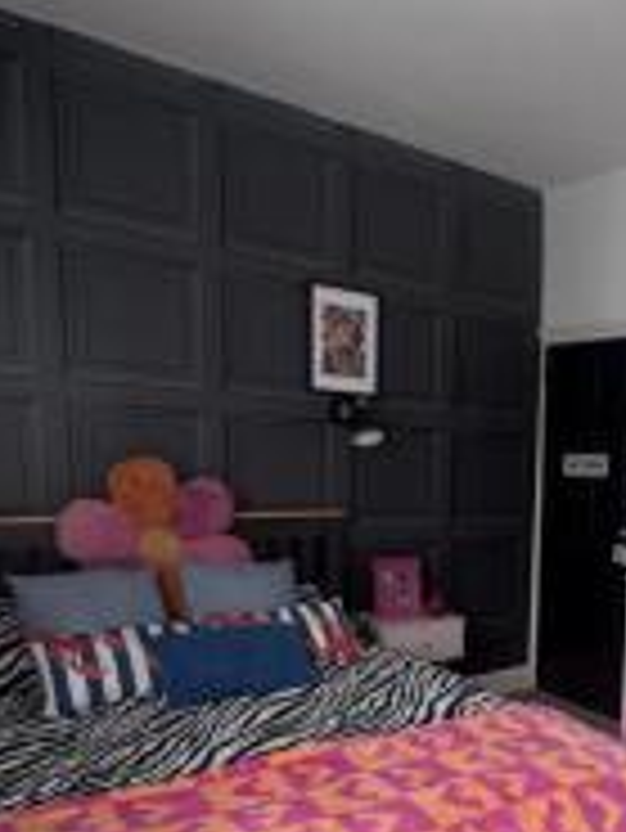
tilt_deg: -9.6
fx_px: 795
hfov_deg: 39.5
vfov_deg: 53.7
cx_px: 576
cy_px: 582
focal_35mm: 33
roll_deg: -3.2
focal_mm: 2.22
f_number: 2.2
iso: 160
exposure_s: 1/100
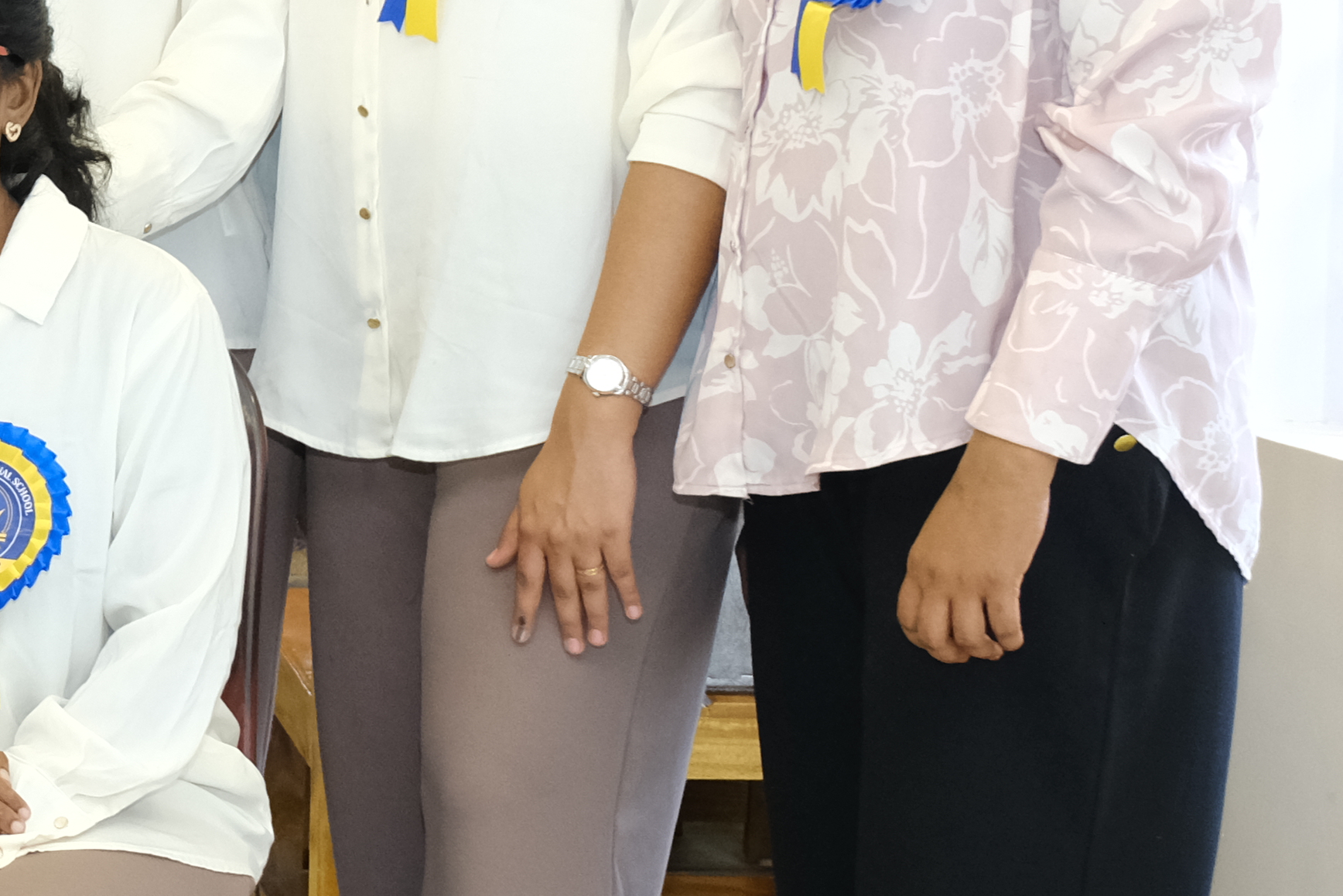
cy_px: 403
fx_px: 4291
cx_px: -893
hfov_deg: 15.8
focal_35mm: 115
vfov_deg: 11.9
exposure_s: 1/125
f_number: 4.5
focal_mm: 21.3
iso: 1600
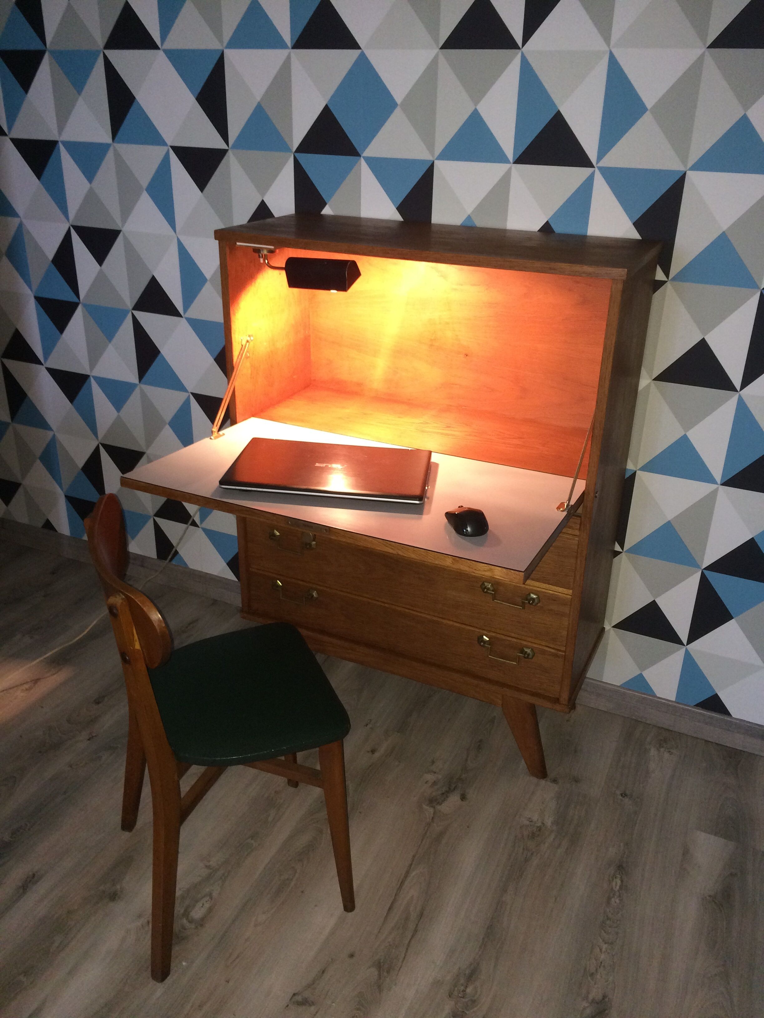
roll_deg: -0.4
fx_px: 853
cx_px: 382
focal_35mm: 29
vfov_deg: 61.7
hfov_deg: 48.2
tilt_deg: -29.0
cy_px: 509
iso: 200
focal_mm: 4.15
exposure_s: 1/17
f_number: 2.2
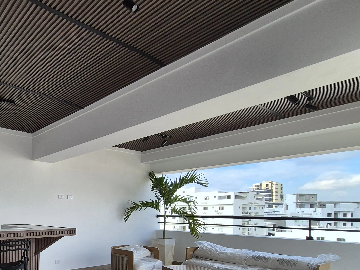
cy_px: 218
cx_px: 59
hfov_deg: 63.7
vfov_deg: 52.9
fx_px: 250
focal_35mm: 24
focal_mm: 2.2
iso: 50
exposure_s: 1/796
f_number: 2.2
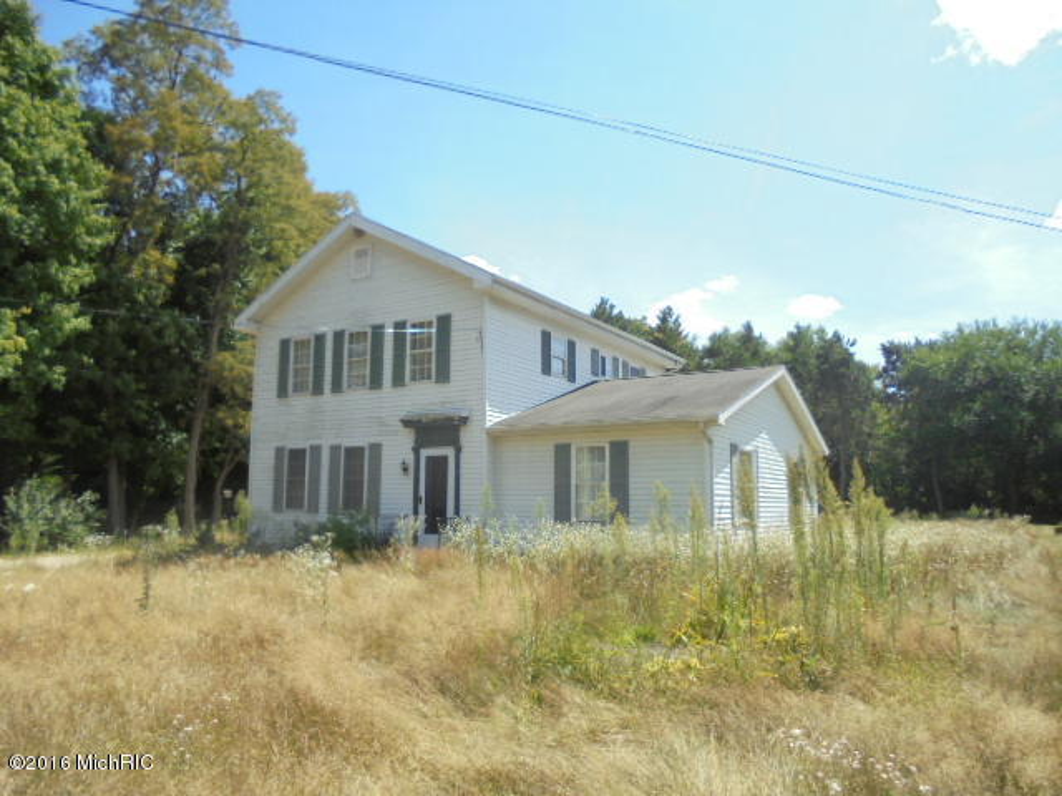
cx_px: 531
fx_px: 798
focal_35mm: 26
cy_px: 398
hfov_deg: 67.3
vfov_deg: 53.1
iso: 100
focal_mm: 4.6
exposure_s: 1/800
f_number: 3.5
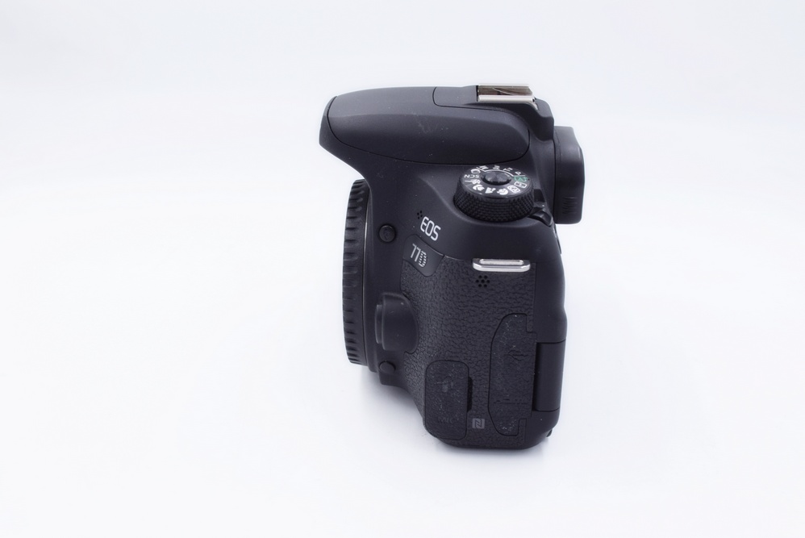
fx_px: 873
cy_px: 269
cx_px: 402
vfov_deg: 34.3
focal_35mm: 39
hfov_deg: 49.5
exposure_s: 1/160
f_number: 8
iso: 400
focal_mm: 26
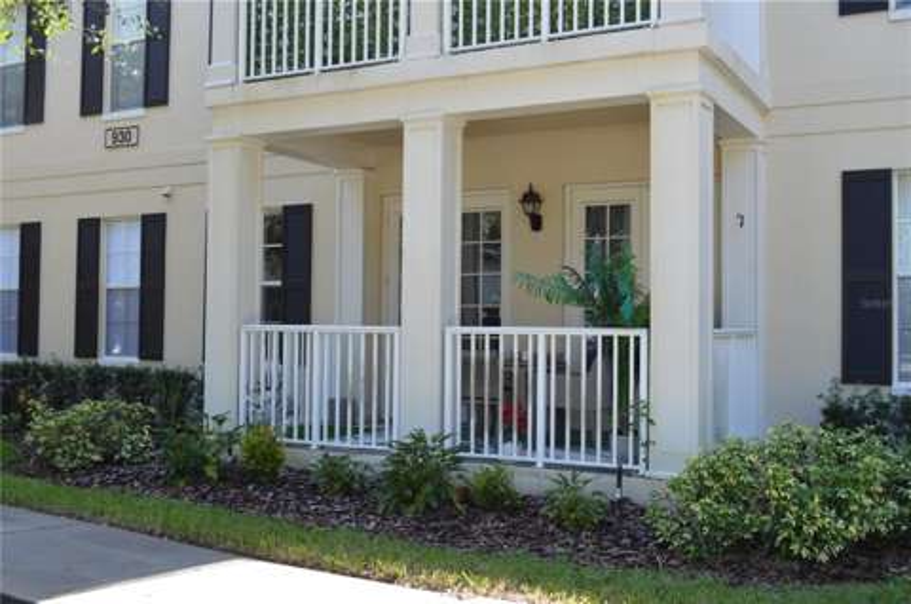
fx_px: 985
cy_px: 302
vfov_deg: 34.1
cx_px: 456
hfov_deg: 49.6
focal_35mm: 39
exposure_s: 1/125
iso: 360
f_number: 5.6
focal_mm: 26
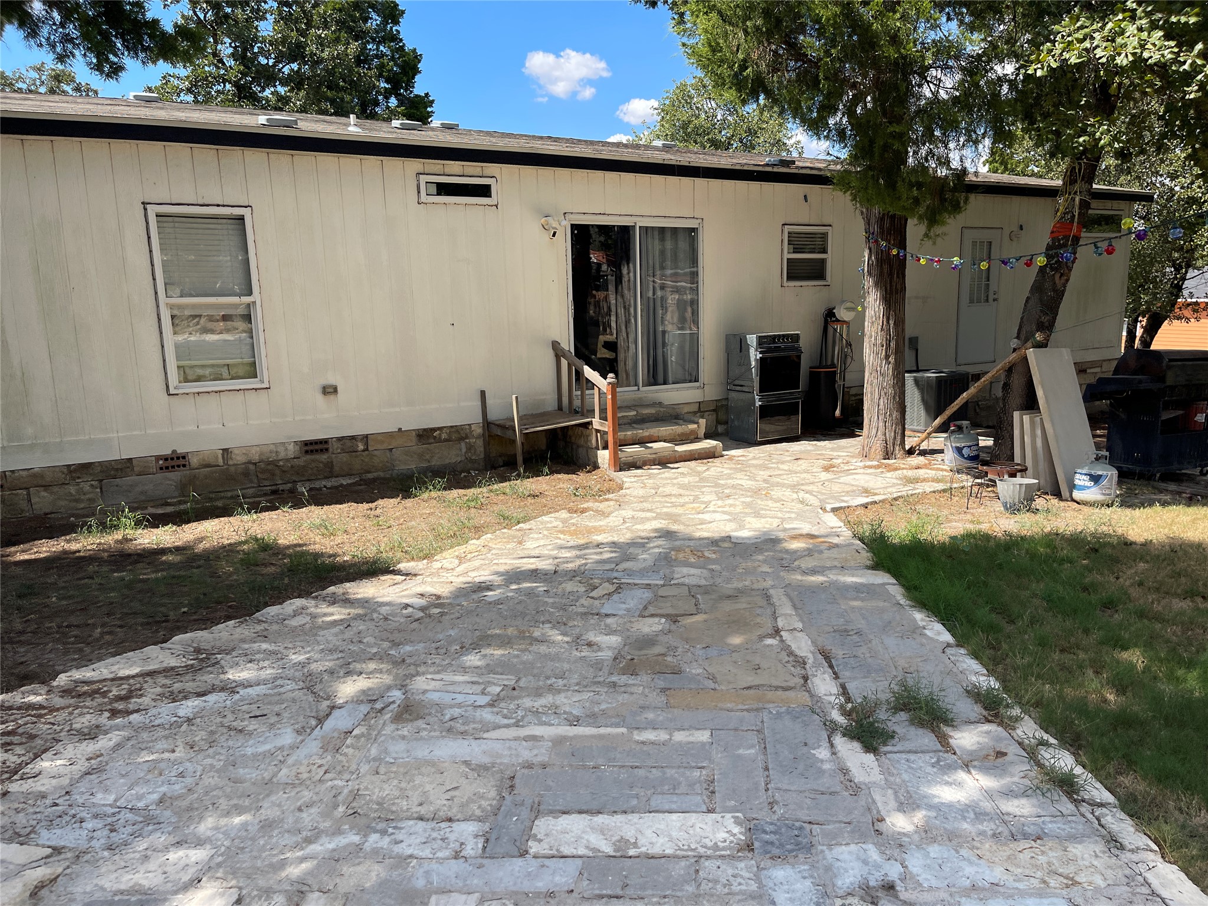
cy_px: 453
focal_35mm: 26
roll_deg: +0.2
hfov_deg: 67.3
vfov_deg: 53.1
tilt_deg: -7.9
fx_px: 907
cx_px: 604
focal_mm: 5.1
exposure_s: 1/2717
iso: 50
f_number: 1.6
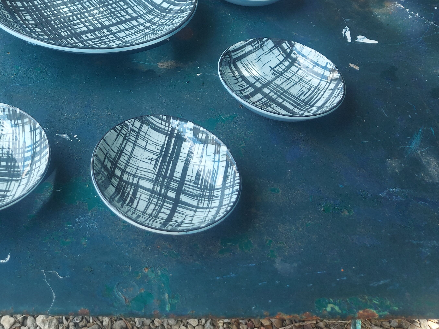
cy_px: 58
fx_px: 520
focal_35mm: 41
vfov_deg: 33.9
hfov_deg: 44.1
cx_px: 102
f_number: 1.8
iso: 32
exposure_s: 1/142
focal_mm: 5.23
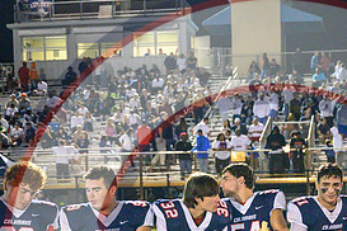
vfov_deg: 15.5
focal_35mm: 87
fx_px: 839
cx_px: 269
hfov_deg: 23.1
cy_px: 221
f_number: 2.8
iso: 16000
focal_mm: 41
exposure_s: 1/3200
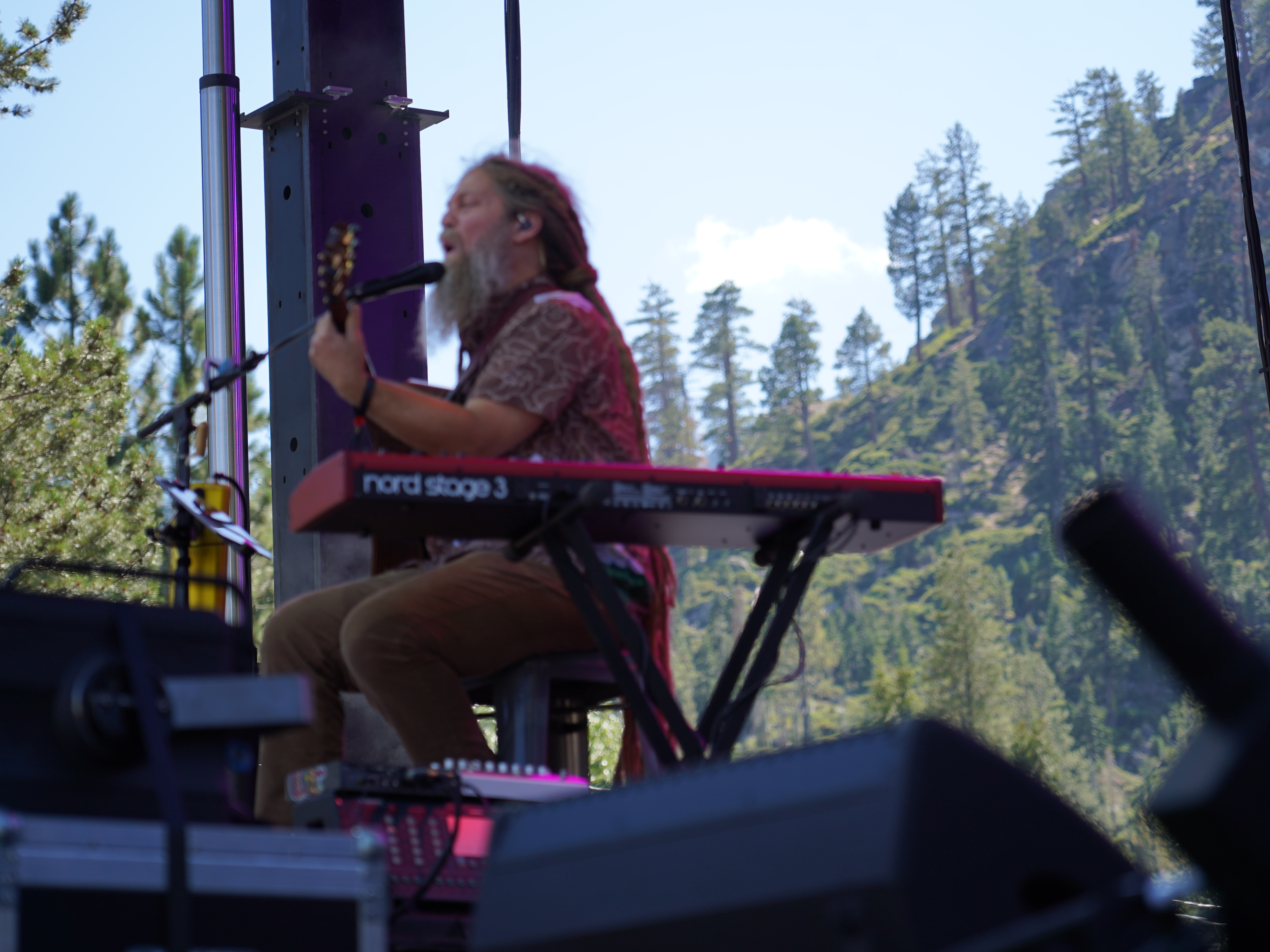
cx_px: 630
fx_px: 4183
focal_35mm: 114
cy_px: 475
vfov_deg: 13.0
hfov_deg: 17.3
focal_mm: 105
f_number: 4.5
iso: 100
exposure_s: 1/320
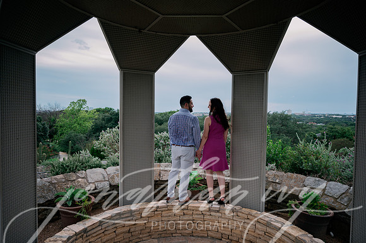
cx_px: 183
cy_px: 122
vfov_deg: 53.1
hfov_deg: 73.8
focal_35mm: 24
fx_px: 244
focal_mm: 24
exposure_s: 1/400
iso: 160
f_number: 2.8
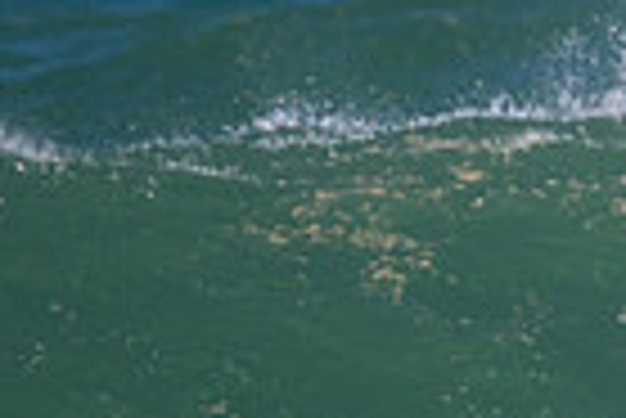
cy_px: 492
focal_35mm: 3331
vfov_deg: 0.4
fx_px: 57982
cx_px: 1180
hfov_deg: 0.6
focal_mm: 800
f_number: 11
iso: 1000
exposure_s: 1/2000
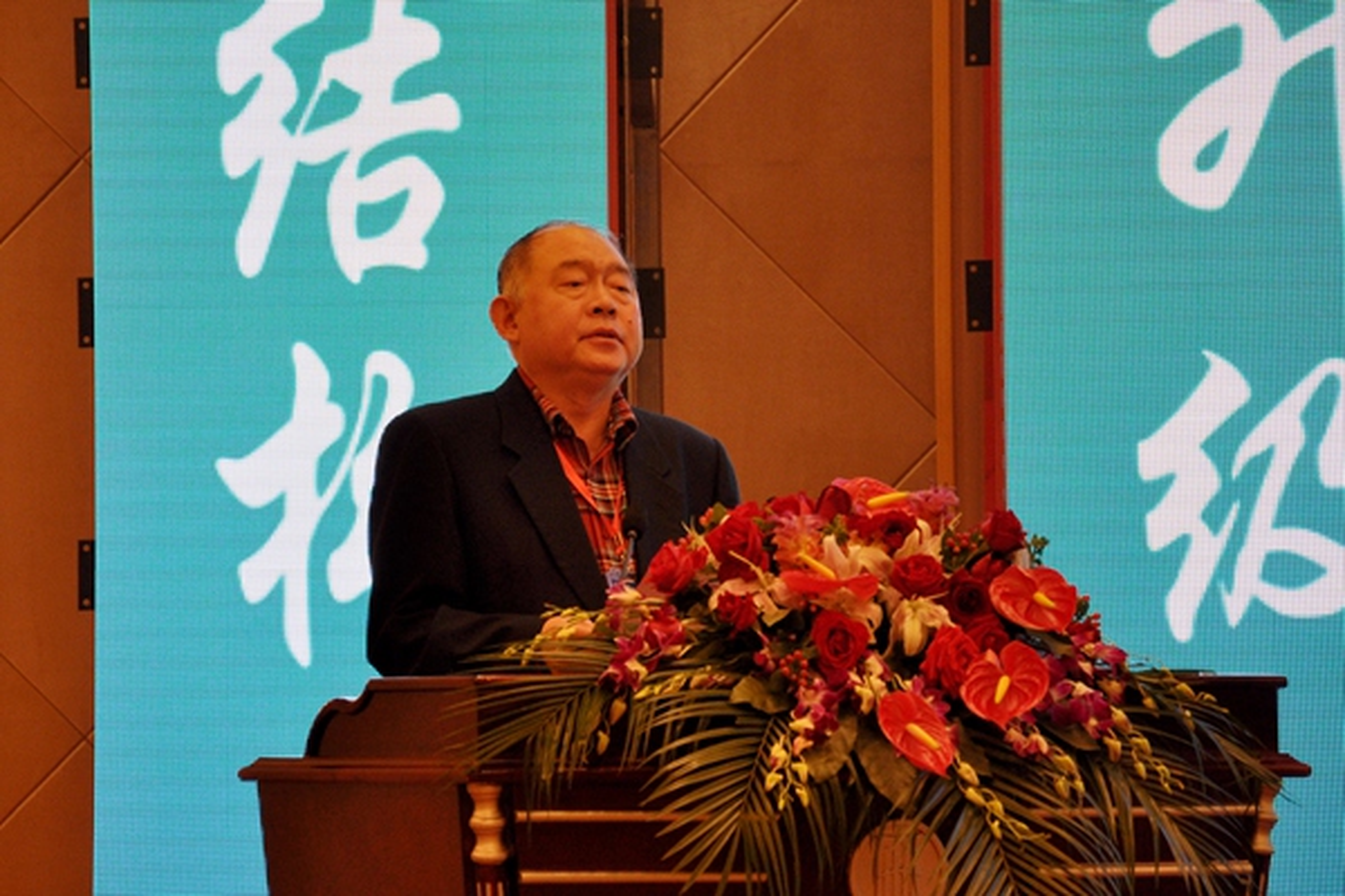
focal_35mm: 158
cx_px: 672
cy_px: 448
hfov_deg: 13.0
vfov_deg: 8.7
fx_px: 5884
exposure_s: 1/60
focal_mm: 105
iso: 500
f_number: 5.6
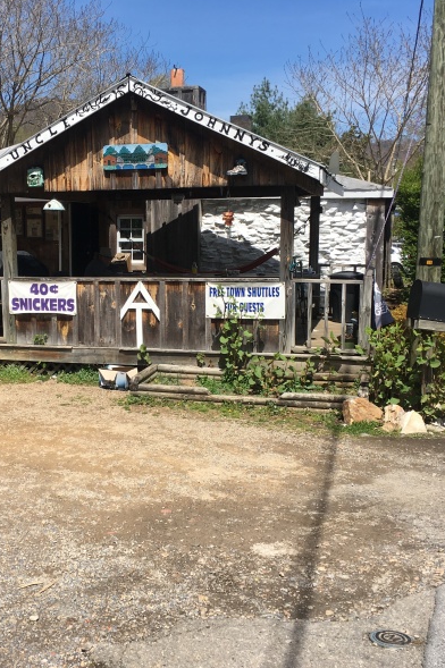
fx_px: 761
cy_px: 337
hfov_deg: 32.2
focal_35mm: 41
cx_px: 135
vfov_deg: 47.4
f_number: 2.2
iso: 25
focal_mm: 4.15
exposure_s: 1/1425
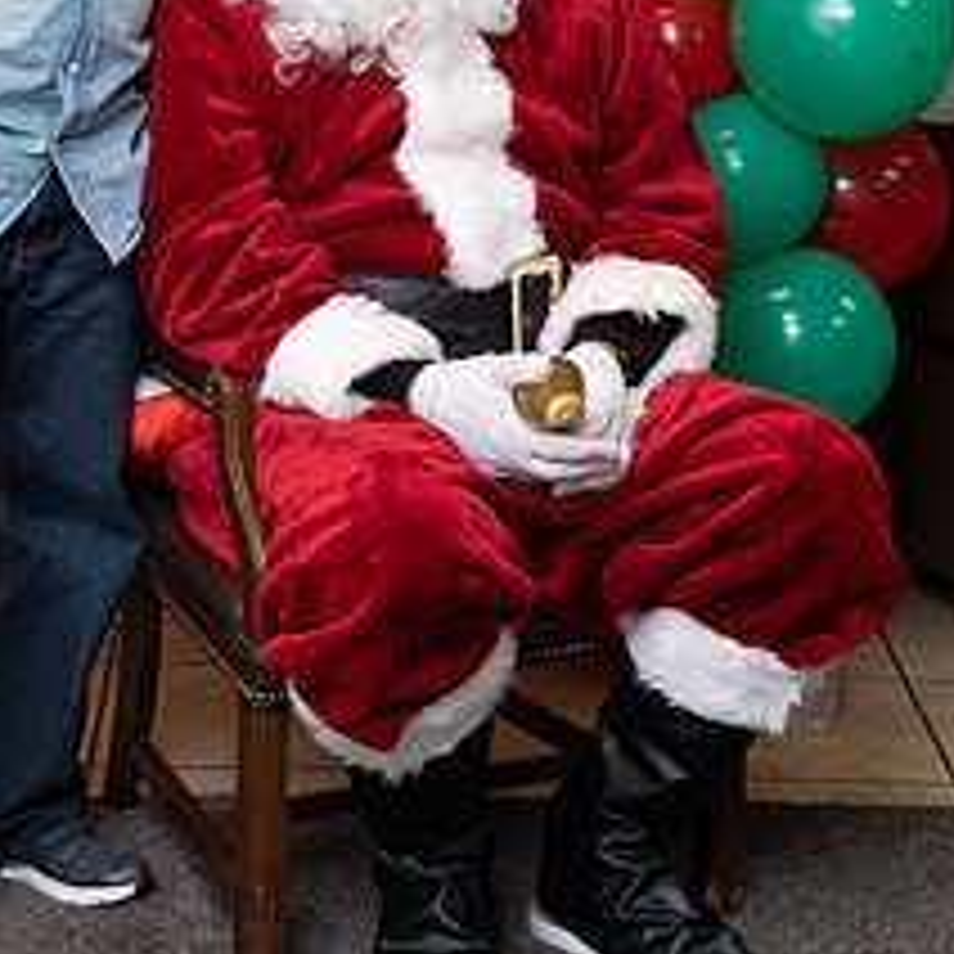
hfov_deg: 17.5
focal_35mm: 99
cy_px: 207
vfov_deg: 17.4
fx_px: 3087
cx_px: 306
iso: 640
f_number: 5
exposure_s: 1/80
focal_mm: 55
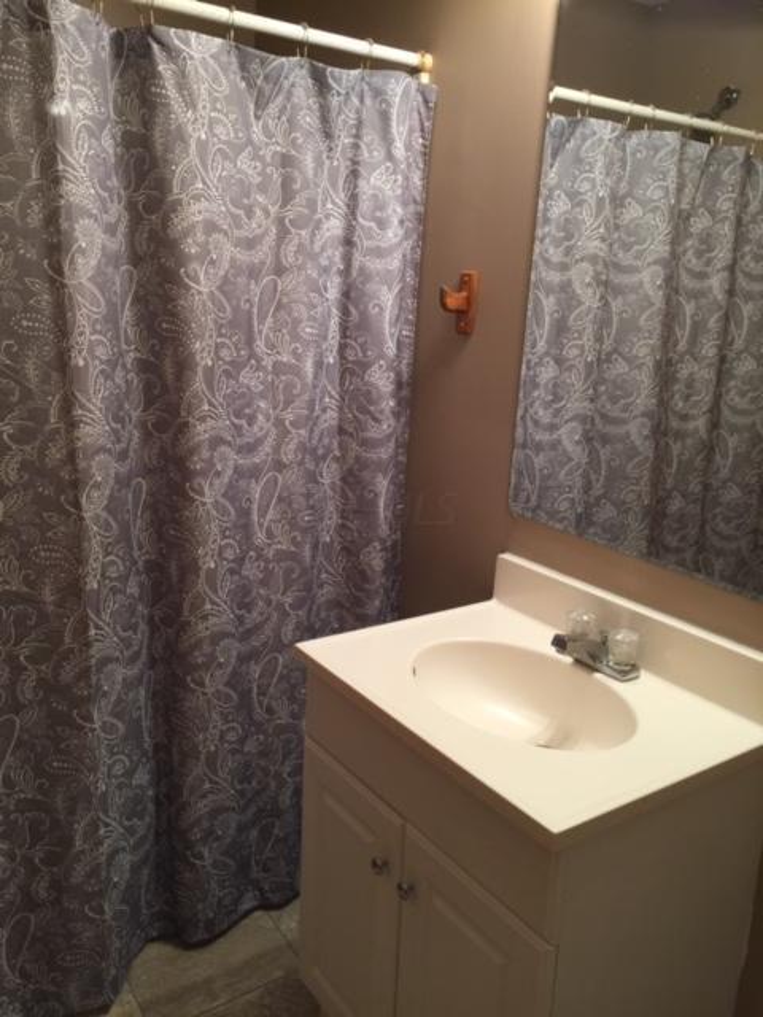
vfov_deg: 61.7
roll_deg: -3.5
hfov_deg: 48.2
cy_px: 508
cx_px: 382
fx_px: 852
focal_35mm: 29
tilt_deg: -14.7
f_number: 2.2
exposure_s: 1/15
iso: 32
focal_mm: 4.15
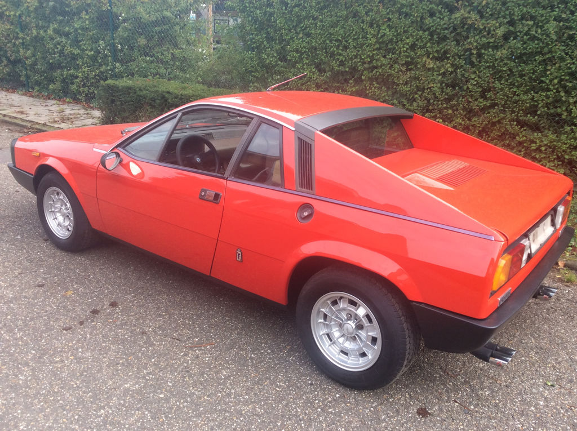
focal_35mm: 32
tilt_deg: -20.0
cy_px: 216
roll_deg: -1.1
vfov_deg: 44.1
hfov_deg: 56.9
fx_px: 533
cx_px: 288
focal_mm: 3.3
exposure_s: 1/137
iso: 32
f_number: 2.4
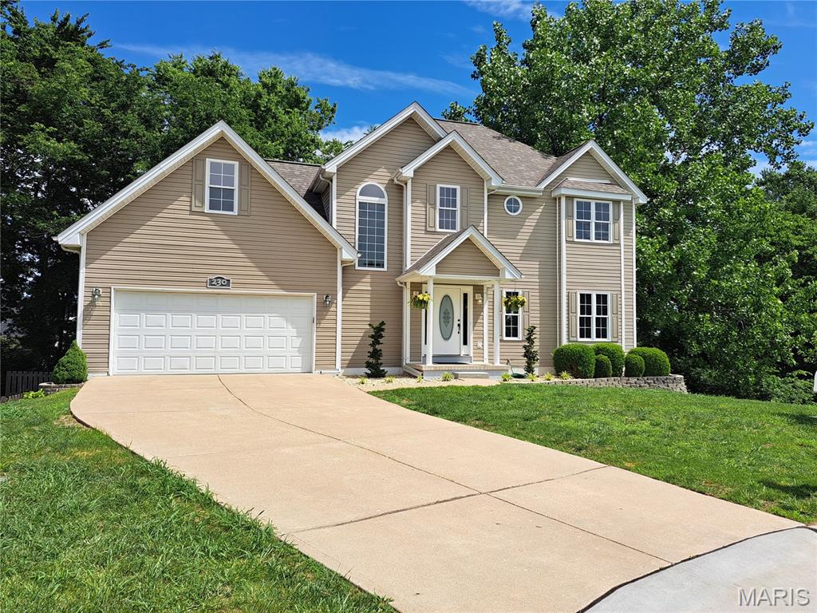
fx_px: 566
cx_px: 408
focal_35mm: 24
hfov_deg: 71.6
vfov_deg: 56.8
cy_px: 306
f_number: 1.8
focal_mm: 5.23
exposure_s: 1/1466
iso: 50
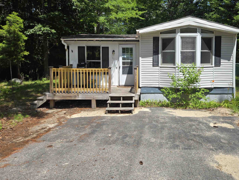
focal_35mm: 29
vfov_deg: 47.8
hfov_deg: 61.3
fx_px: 200
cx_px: 140
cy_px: 68
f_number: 1.8
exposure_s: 1/1354
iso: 25
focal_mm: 5.4
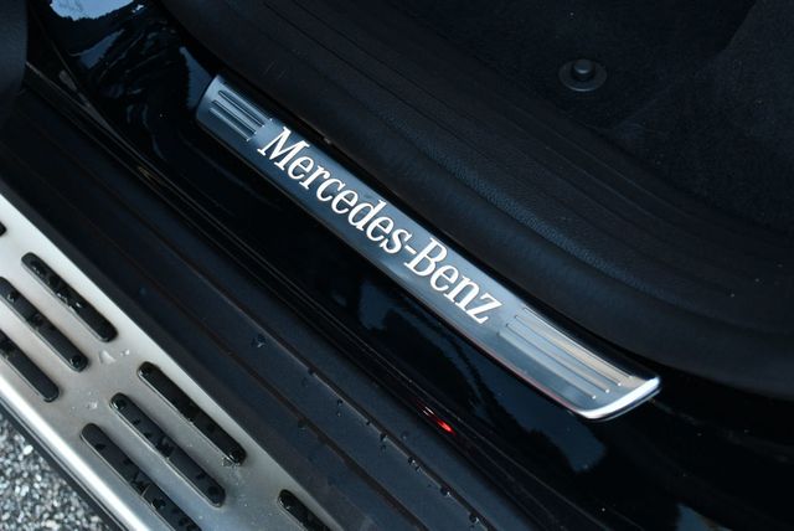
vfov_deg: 20.1
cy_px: 266
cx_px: 397
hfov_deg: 29.6
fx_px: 1501
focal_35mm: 68
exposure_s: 1/160
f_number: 5
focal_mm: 34
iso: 800
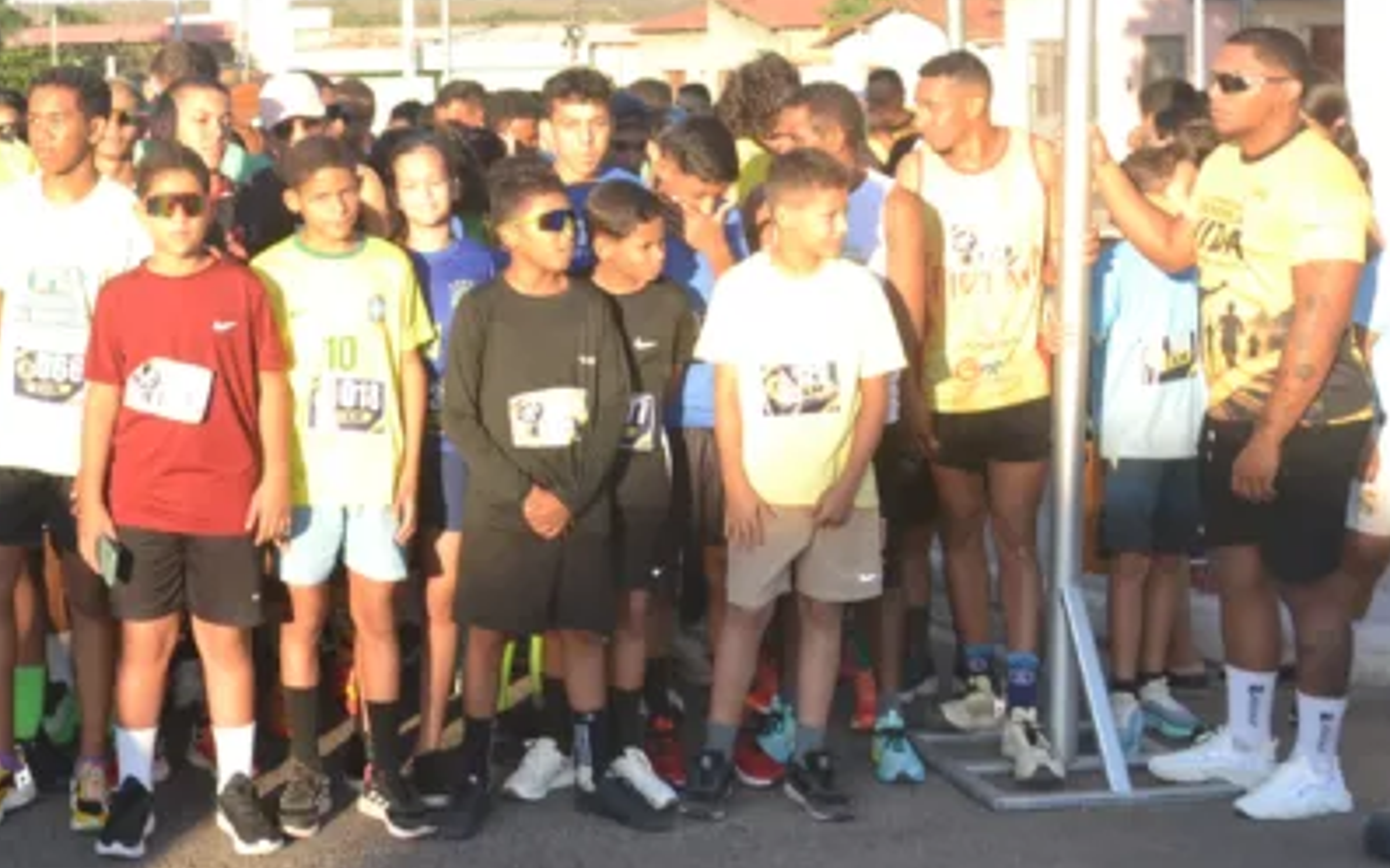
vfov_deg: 17.4
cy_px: 154
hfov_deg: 26.8
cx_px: 112
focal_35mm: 74
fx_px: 2802
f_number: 8
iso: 100
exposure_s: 1/80
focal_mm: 25
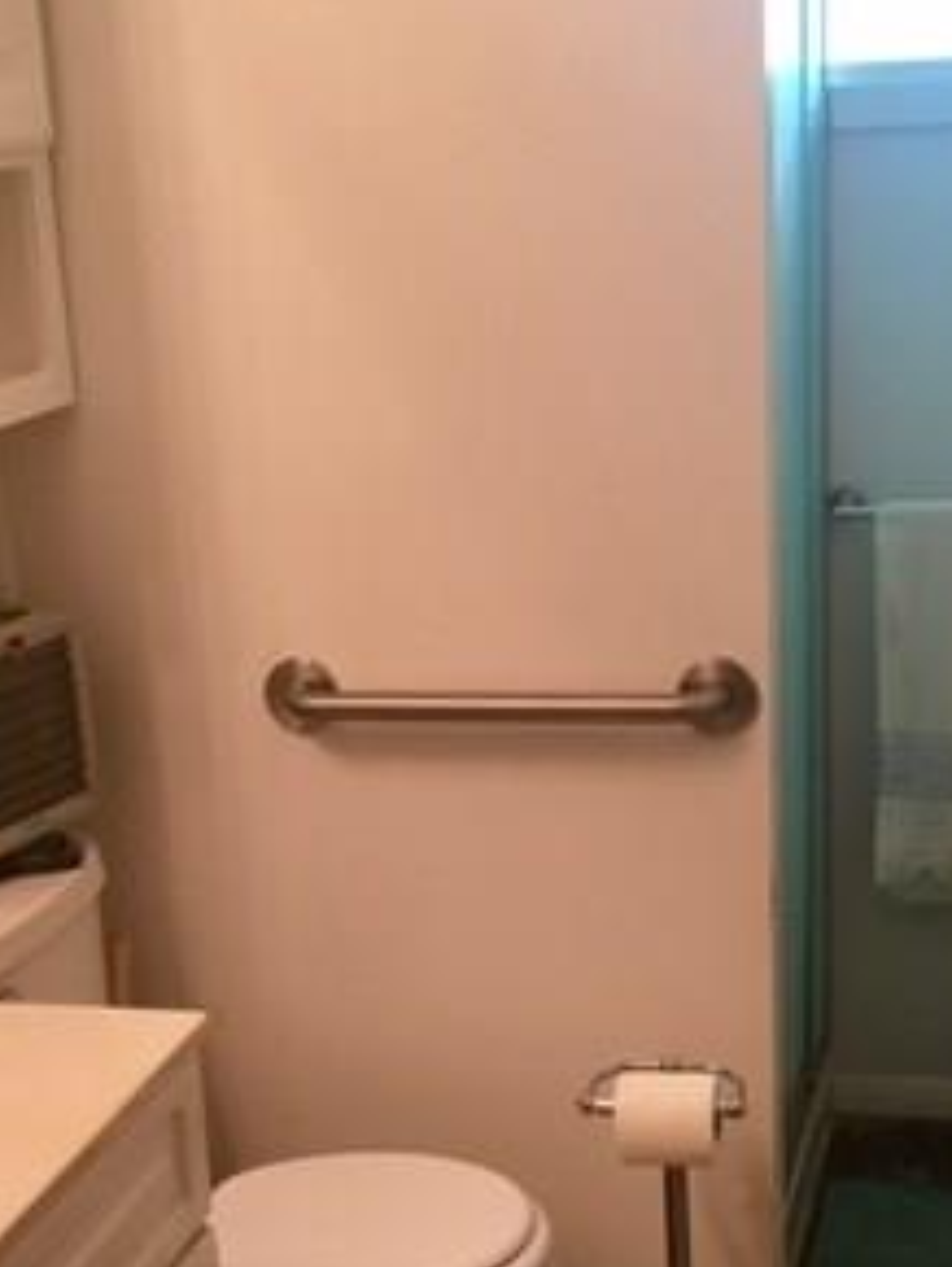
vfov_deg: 30.0
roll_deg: +1.8
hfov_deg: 23.0
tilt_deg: -17.2
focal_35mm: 64
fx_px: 2343
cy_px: 861
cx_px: 520
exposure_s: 1/30
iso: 64
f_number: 2.2
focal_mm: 4.15
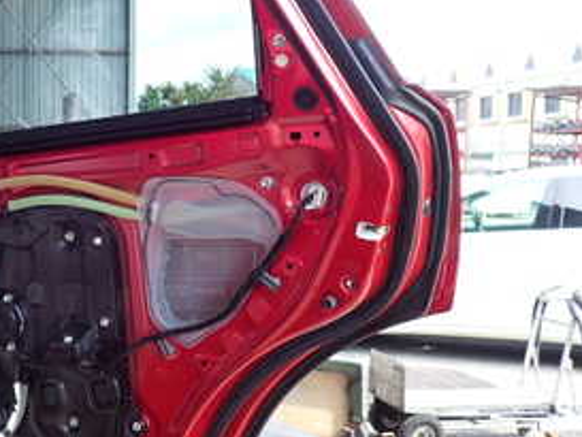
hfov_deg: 33.3
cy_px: 220
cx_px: 72
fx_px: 925
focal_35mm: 55
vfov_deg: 26.6
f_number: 2.8
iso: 100
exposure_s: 1/125
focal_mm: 4.5
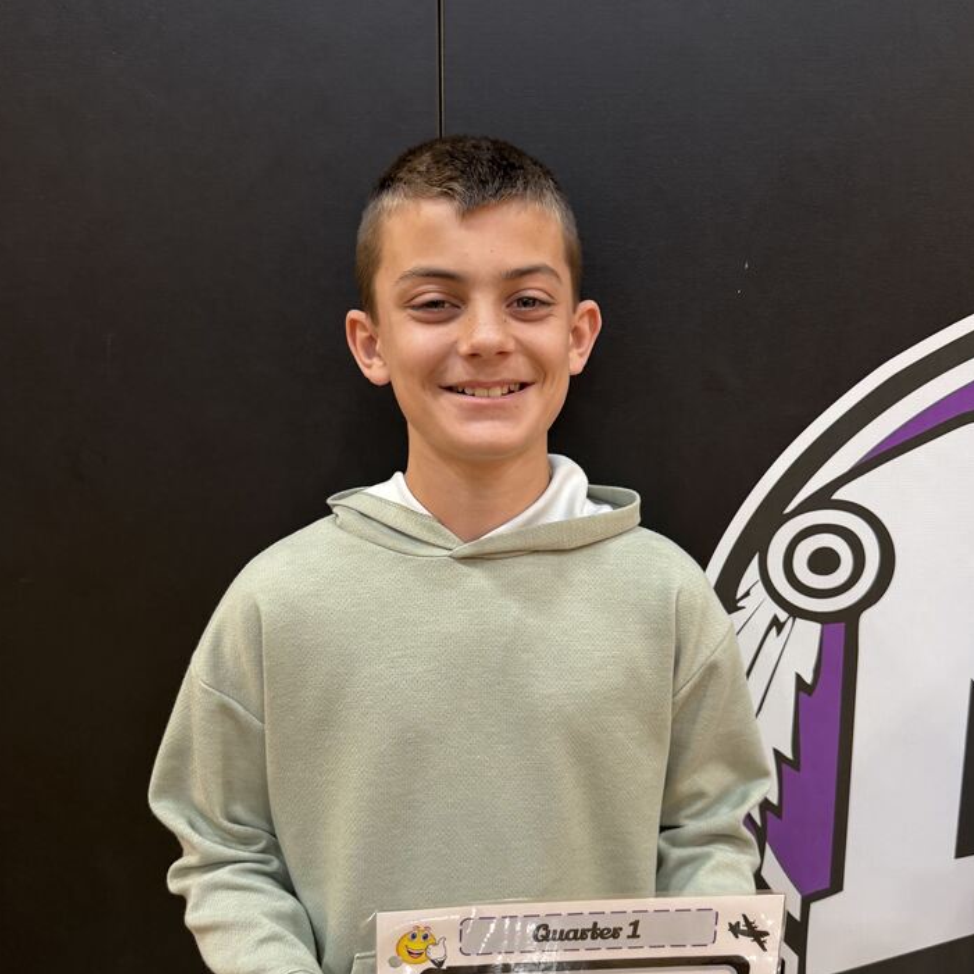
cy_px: 511
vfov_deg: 52.5
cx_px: 524
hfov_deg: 52.5
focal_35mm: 31
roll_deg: +0.5
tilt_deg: -11.6
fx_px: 987
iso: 200
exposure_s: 1/60
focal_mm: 6.76
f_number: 1.78
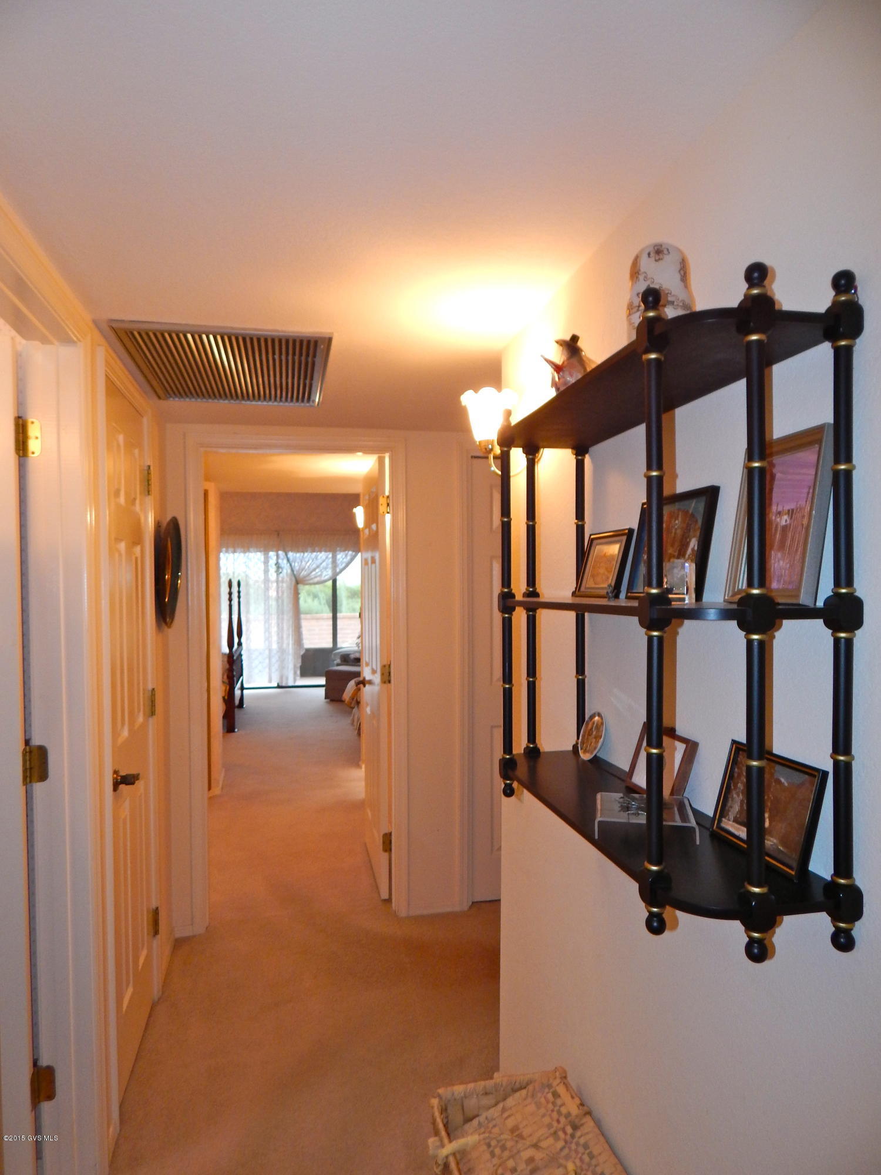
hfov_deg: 58.9
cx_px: 440
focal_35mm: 23
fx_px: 780
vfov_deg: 73.9
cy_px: 588
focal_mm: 4
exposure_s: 1/30
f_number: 3
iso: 200
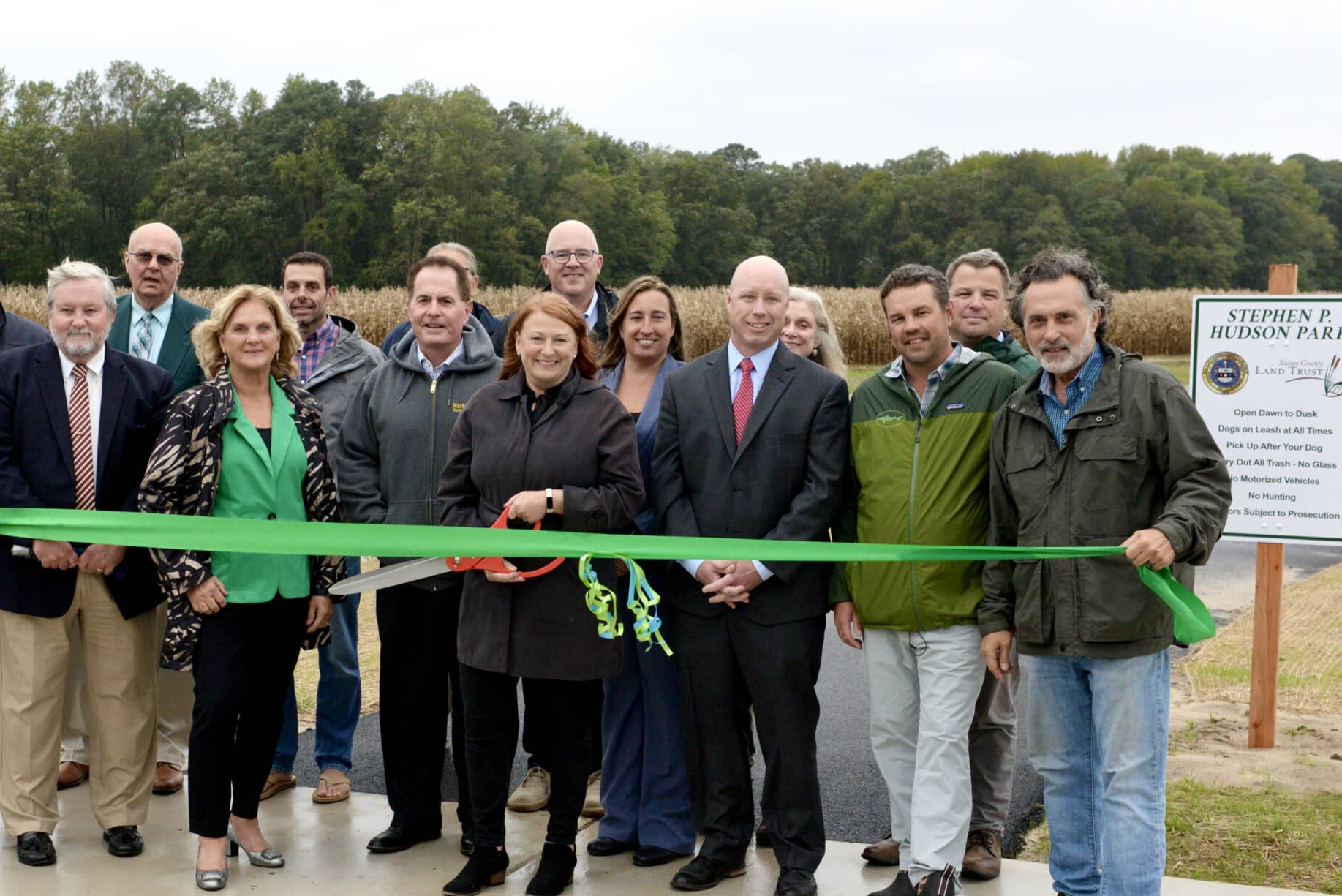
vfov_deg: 25.5
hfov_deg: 37.3
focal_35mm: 53
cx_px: 500
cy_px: 498
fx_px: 1976
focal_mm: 38
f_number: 7.1
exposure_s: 1/1000
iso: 2000
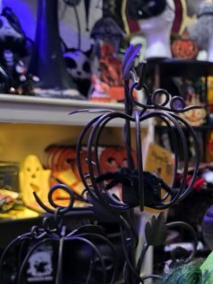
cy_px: 192
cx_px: 215
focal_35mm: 51
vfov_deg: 37.0
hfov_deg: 26.9
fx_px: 418
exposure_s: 1/60
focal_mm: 6.3
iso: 1250
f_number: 1.7
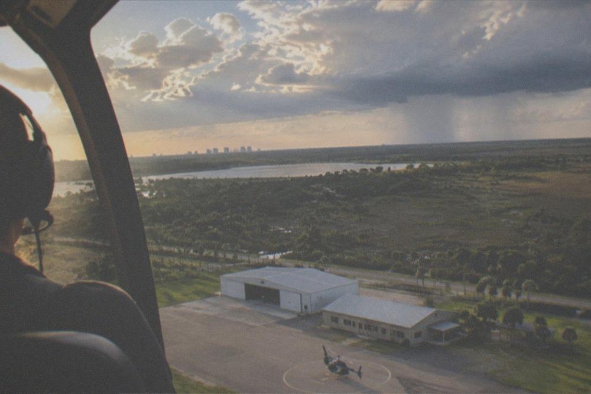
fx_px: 771
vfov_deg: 28.6
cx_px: 296
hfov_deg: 41.9
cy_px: 197
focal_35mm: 47
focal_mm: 47
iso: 320
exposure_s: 1/320
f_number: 8
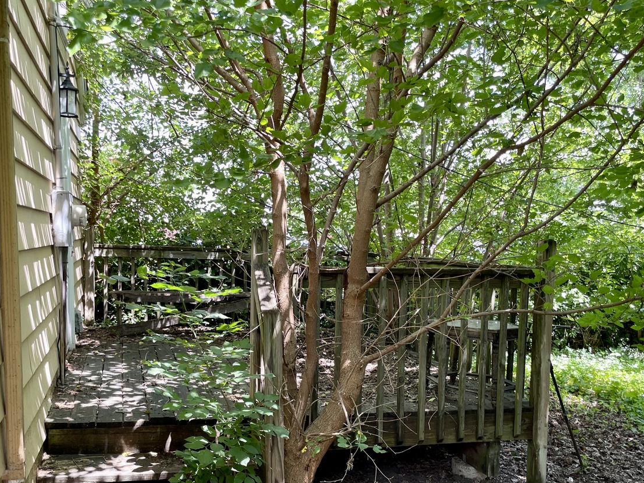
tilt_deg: -5.1
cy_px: 296
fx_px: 633
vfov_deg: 41.5
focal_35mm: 34
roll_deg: -1.5
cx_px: 289
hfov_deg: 53.9
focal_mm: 4.2
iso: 40
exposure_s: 1/121
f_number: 1.6
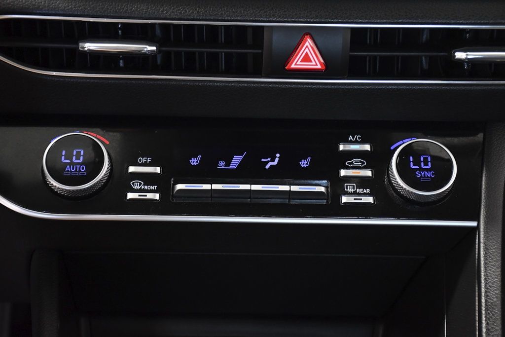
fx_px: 1010
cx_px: 252
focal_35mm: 72
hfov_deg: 28.1
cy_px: 168
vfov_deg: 18.9
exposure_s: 1/100
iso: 2500
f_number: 4.5
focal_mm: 48
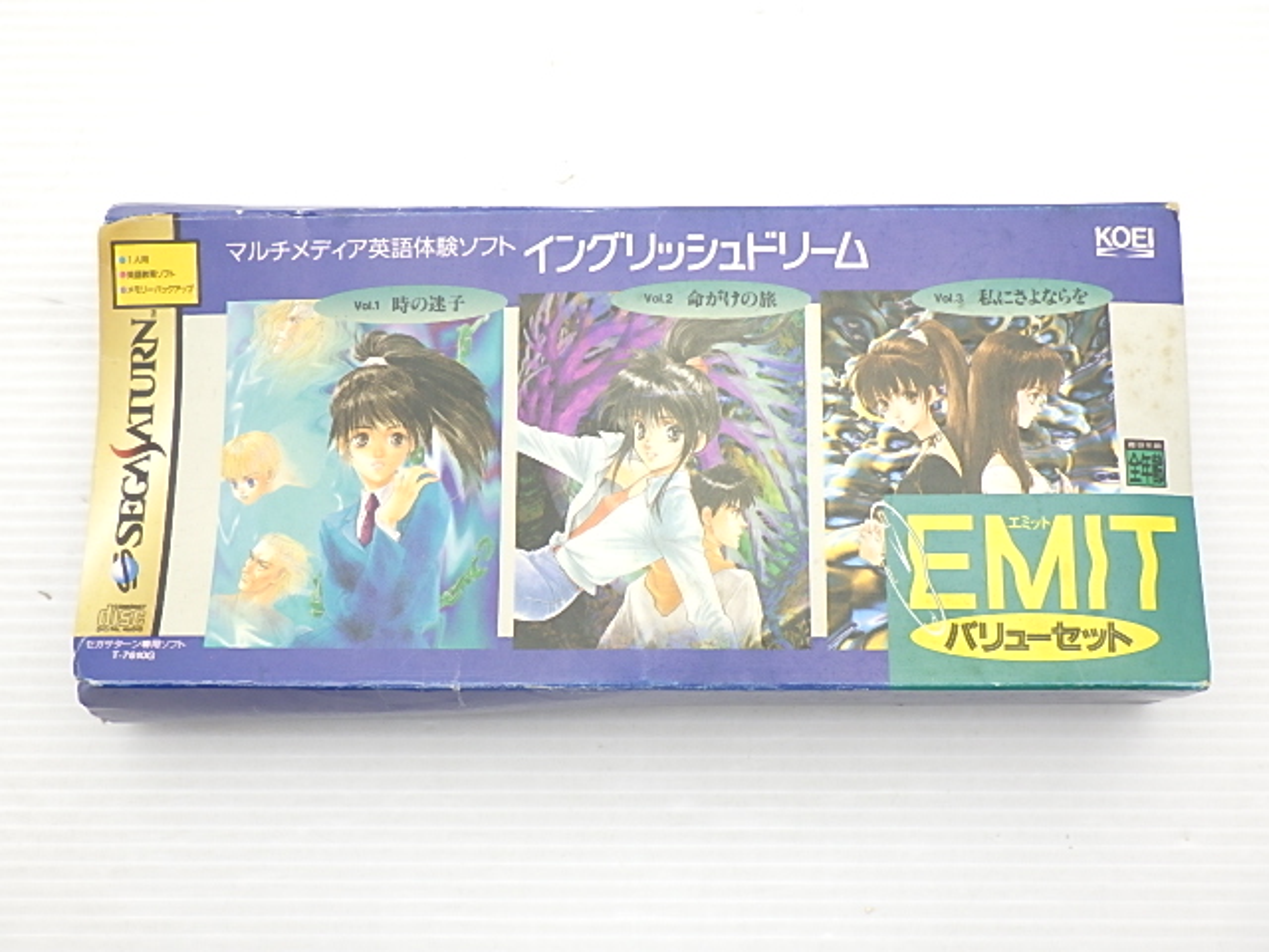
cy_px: 476
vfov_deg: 34.3
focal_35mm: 42
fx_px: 1540
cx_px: 634
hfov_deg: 44.8
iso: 200
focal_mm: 7.5
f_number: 4.2
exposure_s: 1/100
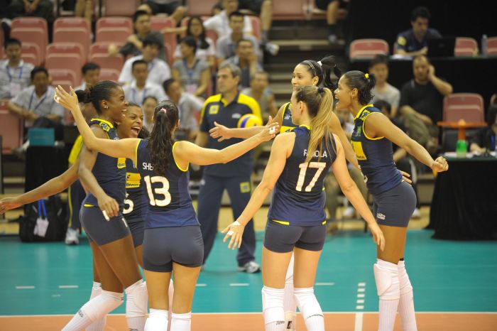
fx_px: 2760
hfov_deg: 10.3
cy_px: 166
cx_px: 248
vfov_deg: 6.9
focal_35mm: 200
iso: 1600
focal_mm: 200
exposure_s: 1/320
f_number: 2.8
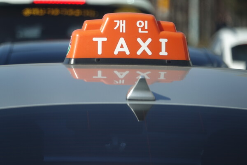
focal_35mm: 447
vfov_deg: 3.1
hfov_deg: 4.6
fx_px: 3067
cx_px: 124
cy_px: 82
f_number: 4
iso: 100
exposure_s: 1/320
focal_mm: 163.85
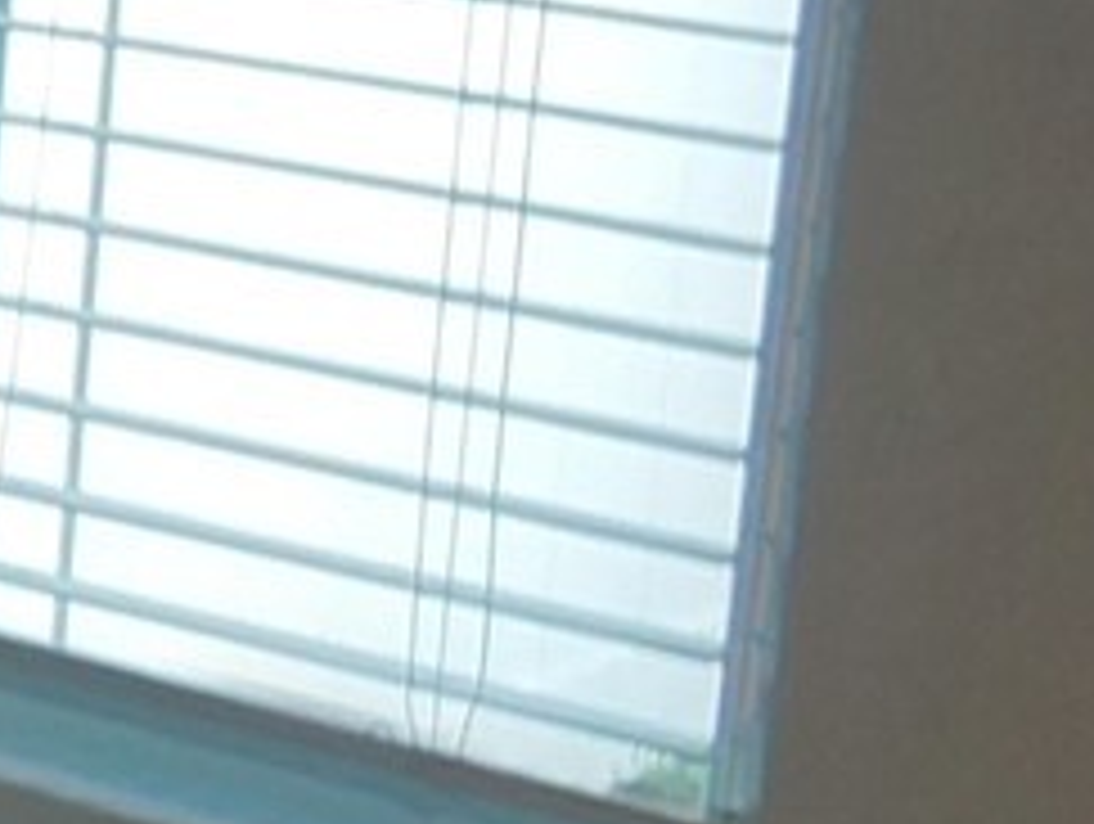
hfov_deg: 9.4
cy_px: 662
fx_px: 5824
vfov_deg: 8.1
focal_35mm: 184
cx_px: -1639
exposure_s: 1/60
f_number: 1.9
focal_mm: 2.91
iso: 80
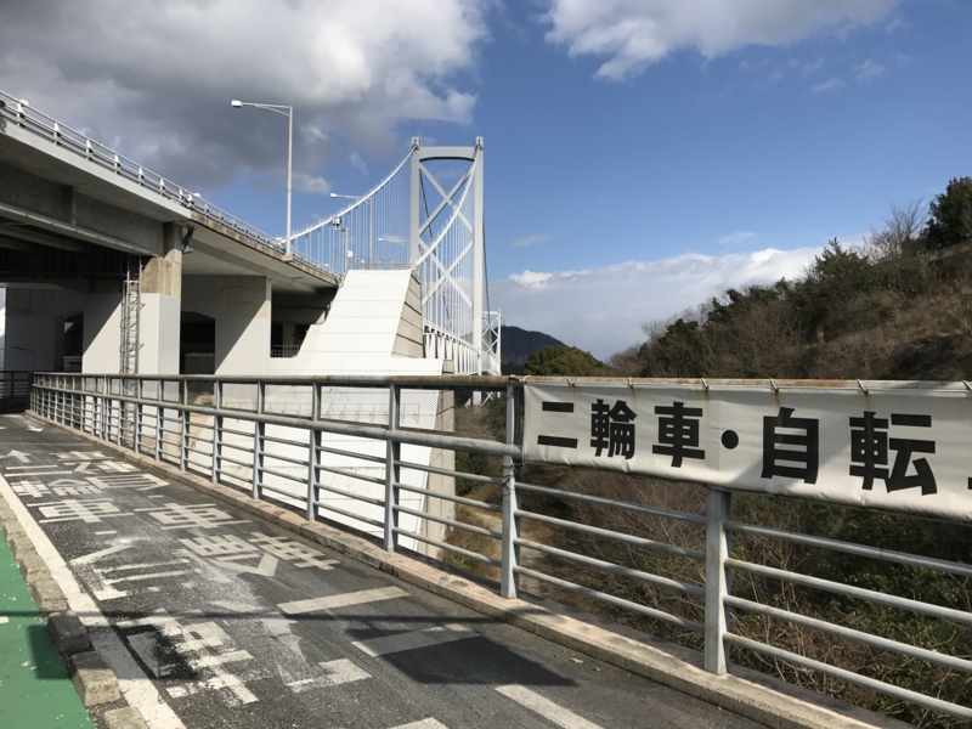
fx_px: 786
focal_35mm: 28
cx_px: 486
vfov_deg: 49.7
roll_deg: -0.7
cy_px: 364
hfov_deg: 63.4
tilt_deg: +3.4
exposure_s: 1/4367
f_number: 1.8
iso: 20
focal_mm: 3.99
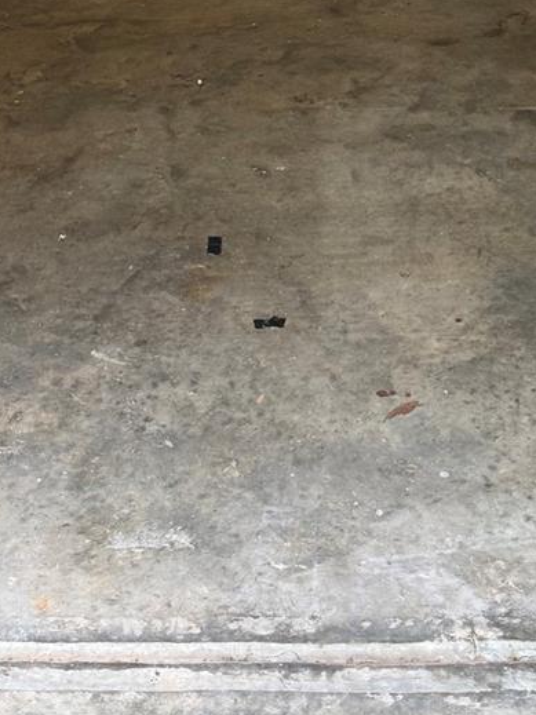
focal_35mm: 71
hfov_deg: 20.6
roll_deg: +7.6
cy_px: -207
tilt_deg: -15.3
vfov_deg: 24.1
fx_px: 1466
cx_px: 167
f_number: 1.78
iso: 125
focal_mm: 6.76
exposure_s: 1/121
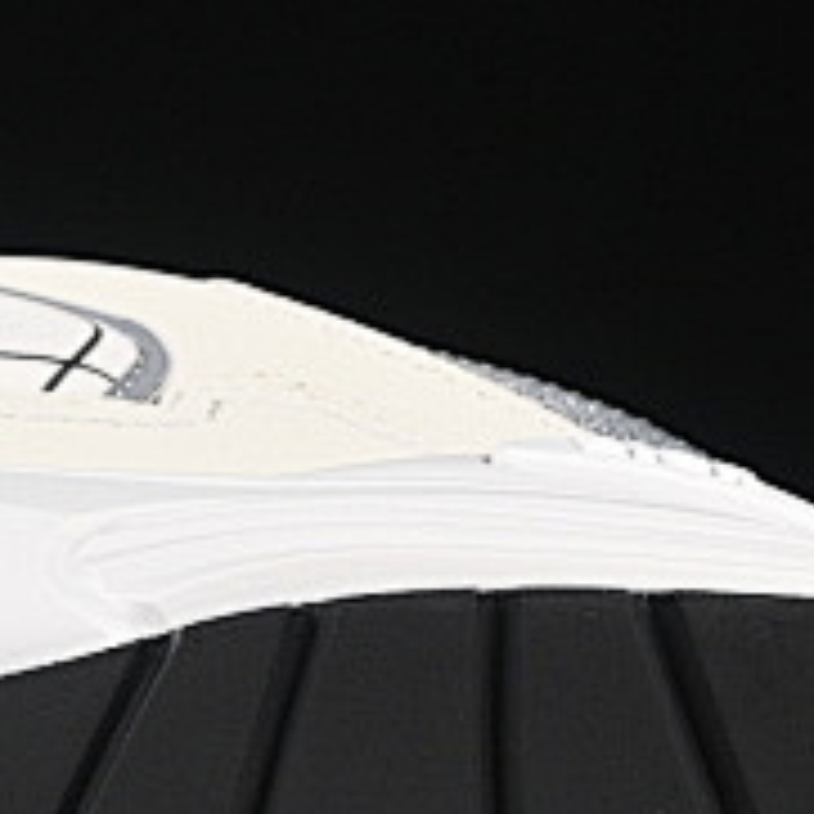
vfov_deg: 4.6
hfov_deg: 4.6
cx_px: -531
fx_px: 10110
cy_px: 648
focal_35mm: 380
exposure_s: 1/60
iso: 160
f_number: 6.3
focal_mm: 50
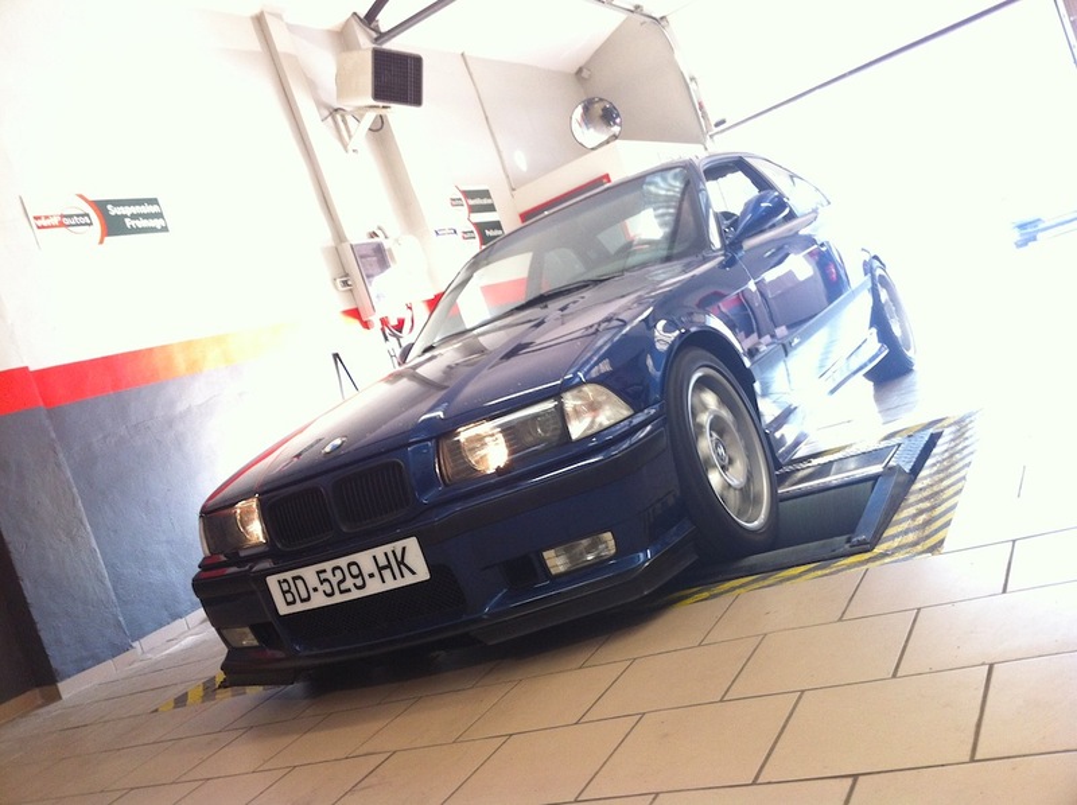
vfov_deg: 40.6
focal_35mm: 35
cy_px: 402
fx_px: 1088
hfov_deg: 52.7
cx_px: 538
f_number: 2.8
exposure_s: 1/17
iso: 125
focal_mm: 3.85
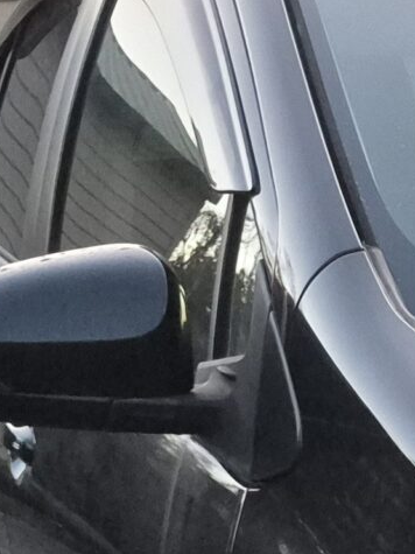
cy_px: 966
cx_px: 562
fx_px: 1983
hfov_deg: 11.6
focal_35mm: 124
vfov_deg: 14.2
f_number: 1.8
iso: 2000
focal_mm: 5.4
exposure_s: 1/100
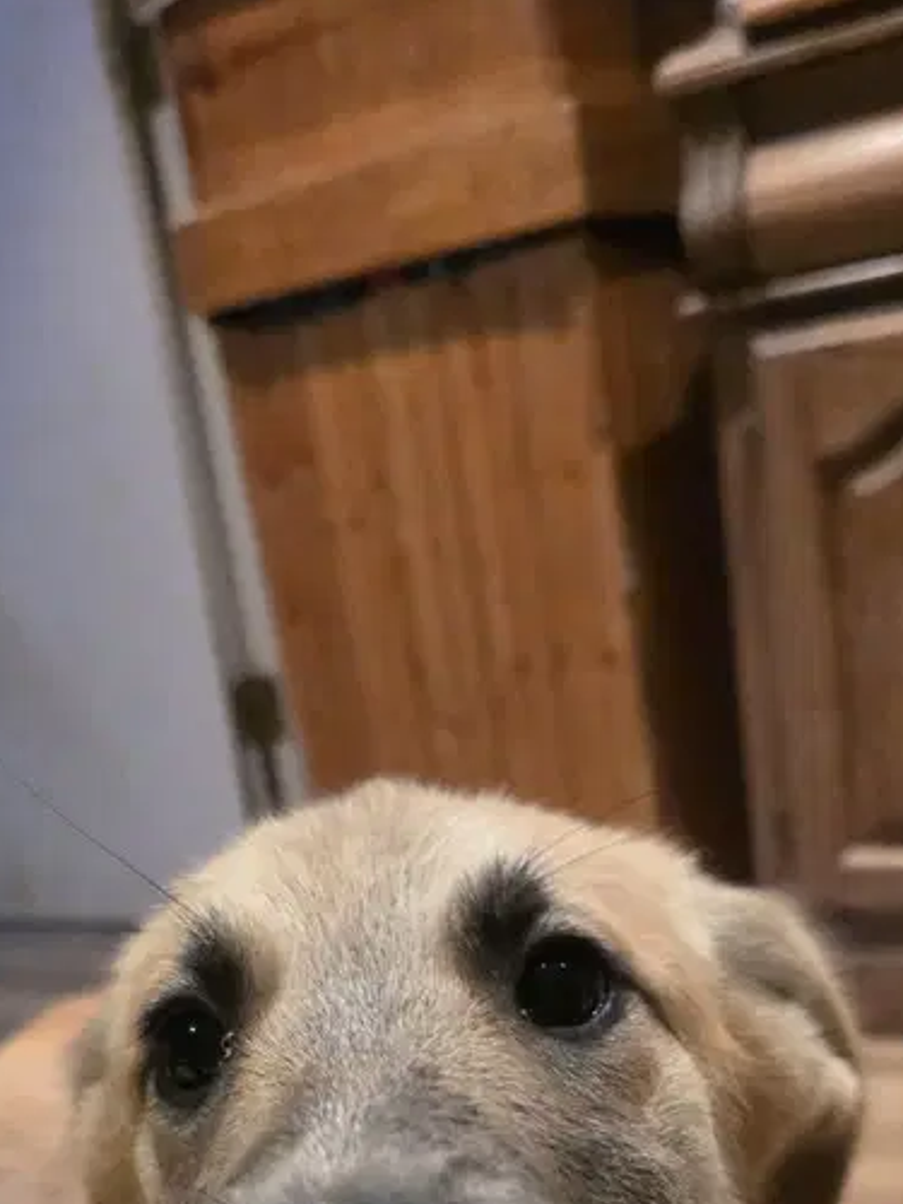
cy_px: 1163
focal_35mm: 46
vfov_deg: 37.5
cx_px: 397
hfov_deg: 31.5
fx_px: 1600
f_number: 1.7
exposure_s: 1/120
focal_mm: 6.3
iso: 1000
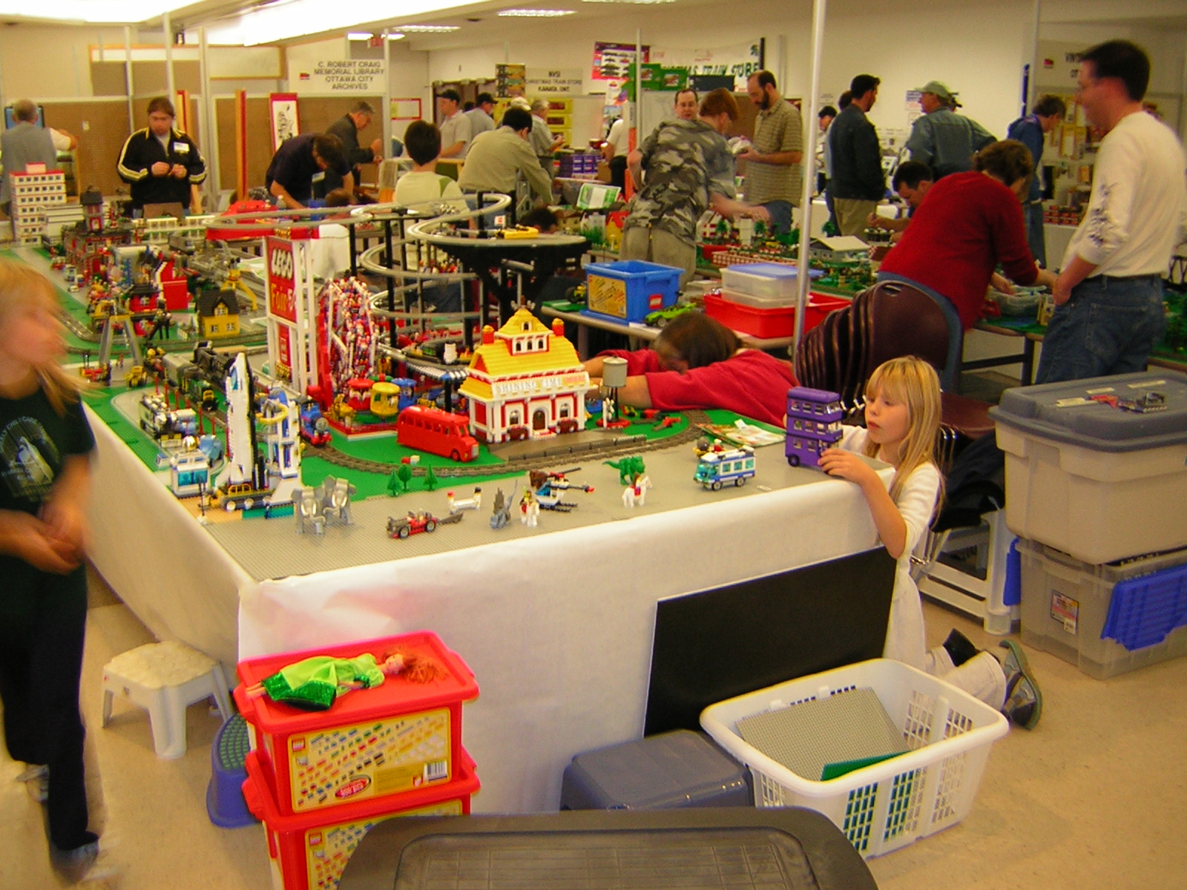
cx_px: 594
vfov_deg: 39.7
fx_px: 1234
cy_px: 445
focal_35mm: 36
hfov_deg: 51.4
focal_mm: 4.7
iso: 50
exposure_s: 1/6
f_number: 2.6
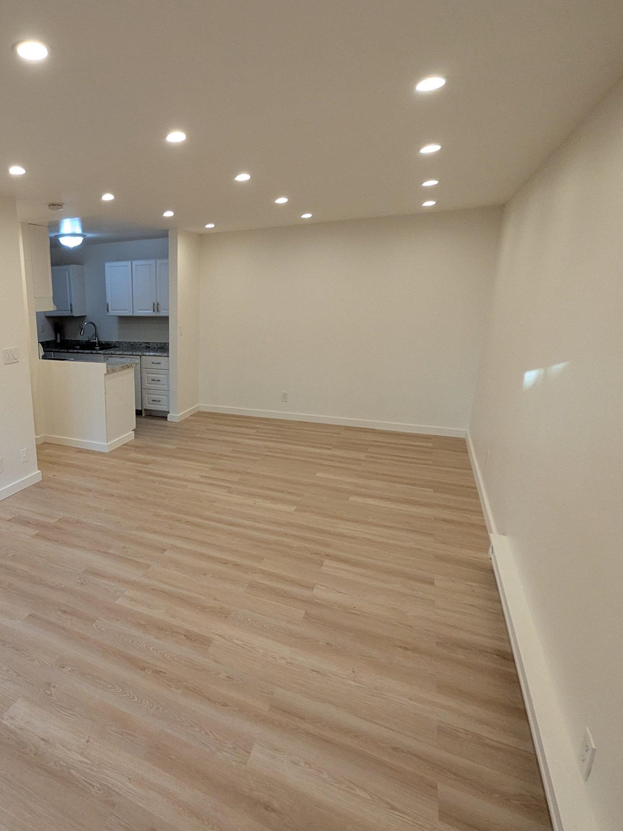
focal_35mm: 18
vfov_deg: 87.8
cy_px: 416
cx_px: 128
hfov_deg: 65.4
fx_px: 432
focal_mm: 1.95
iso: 207
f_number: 2.2
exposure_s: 1/120
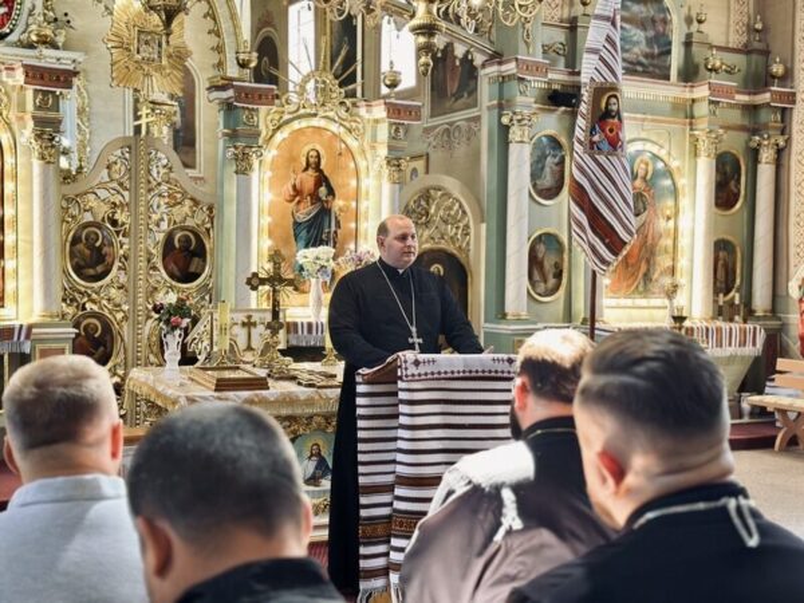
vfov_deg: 30.3
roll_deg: -0.9
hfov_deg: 39.7
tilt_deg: -1.2
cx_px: 402
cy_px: 302
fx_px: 1115
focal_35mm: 48
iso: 200
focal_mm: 6.86
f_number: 1.78
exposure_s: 1/50
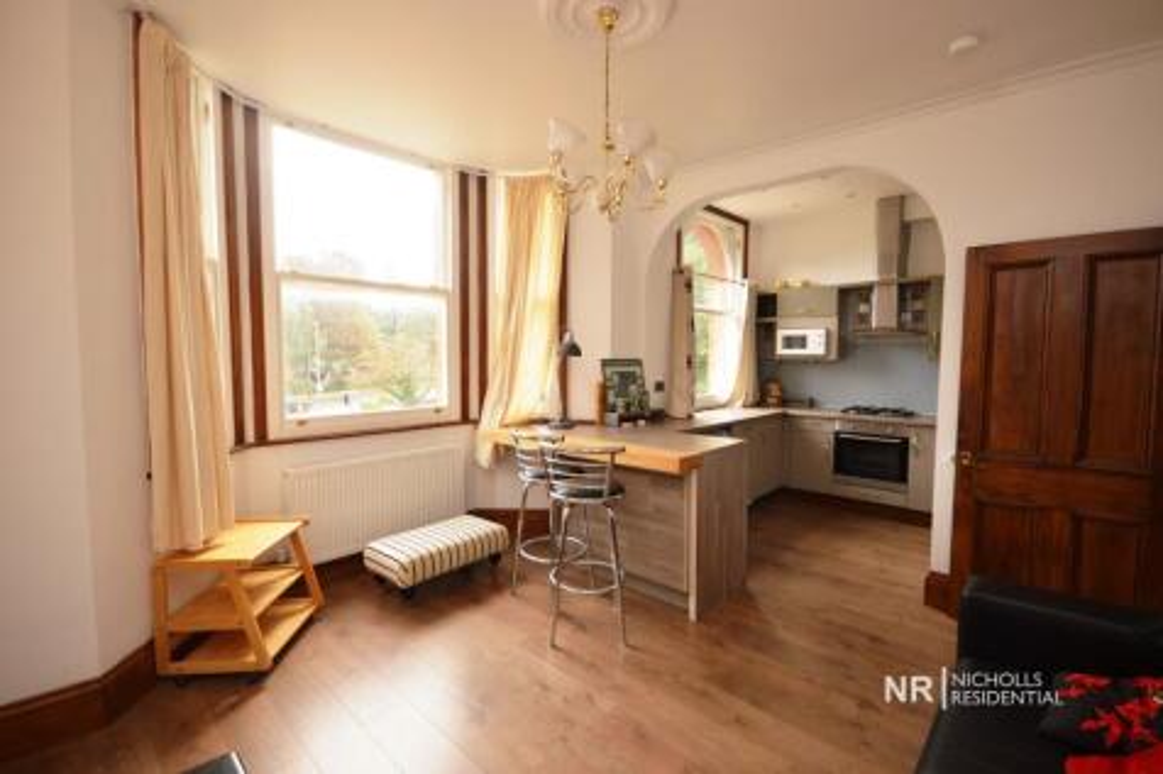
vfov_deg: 77.3
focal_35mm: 15
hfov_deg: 100.4
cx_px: 582
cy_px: 387
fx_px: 484
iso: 400
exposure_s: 1/100
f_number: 5
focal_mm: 10
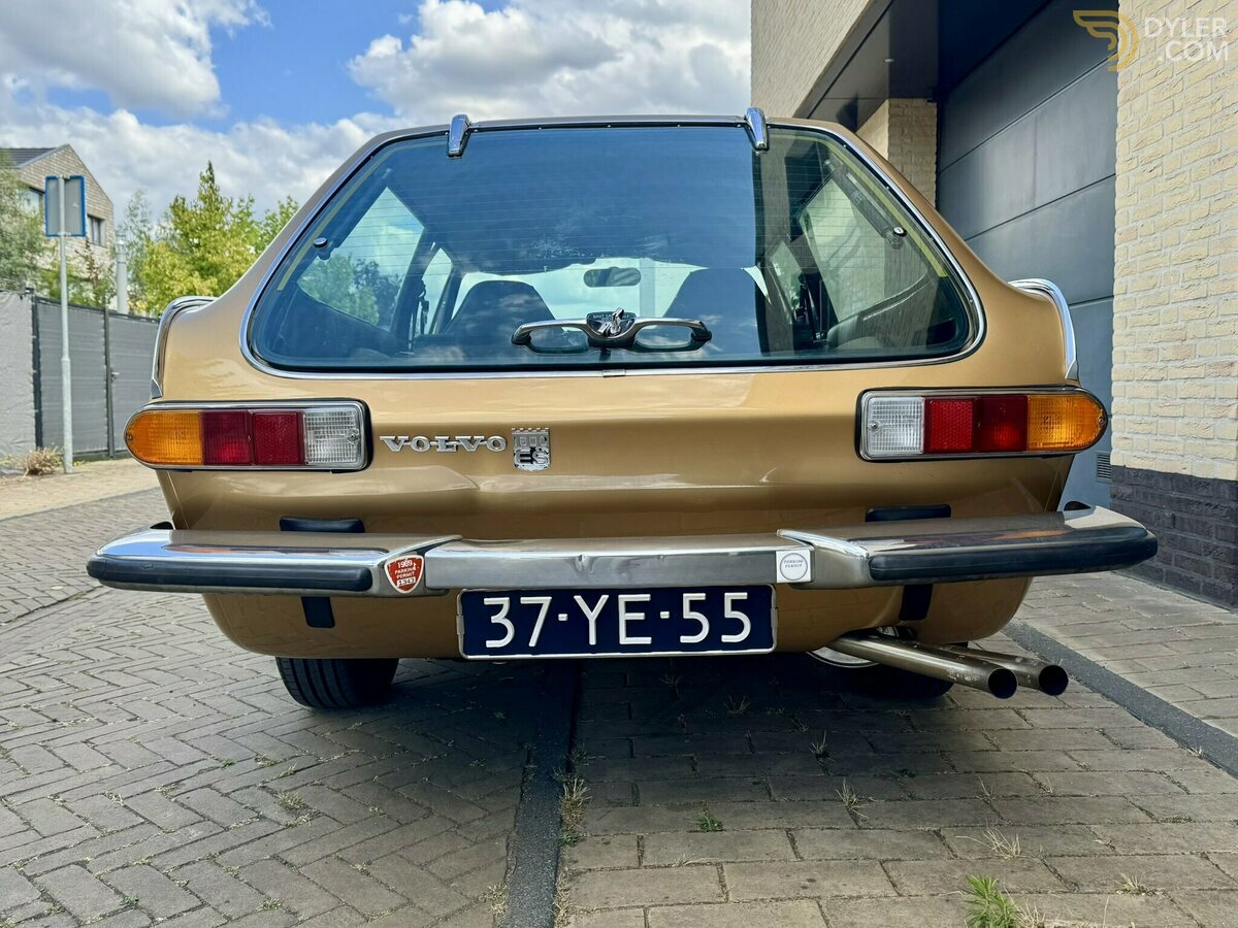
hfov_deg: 71.6
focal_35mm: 24
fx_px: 858
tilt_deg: -3.5
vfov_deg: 56.8
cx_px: 619
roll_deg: +1.7
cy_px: 464
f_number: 1.78
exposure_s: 1/1010
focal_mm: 6.76
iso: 80
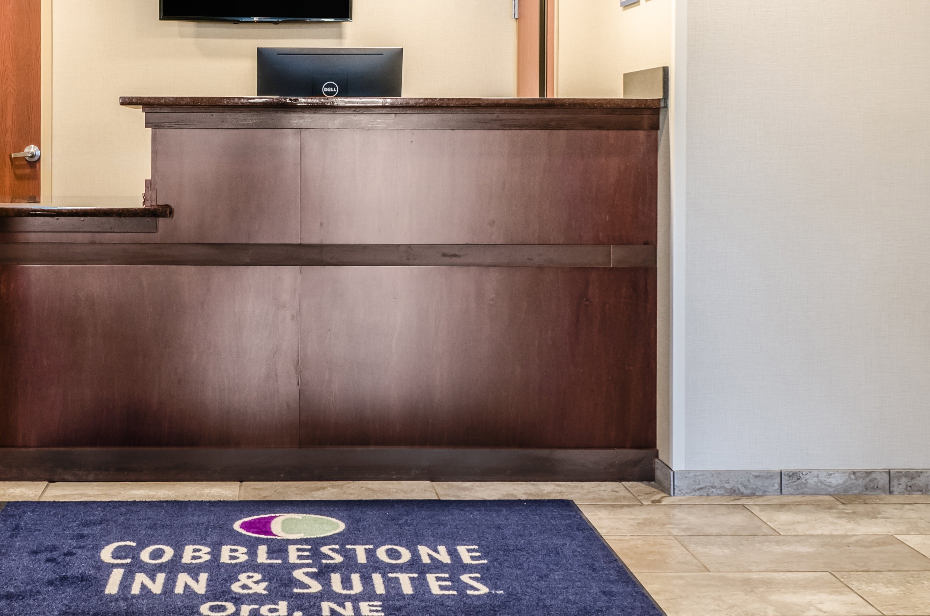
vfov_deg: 27.4
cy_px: 129
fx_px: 1237
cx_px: 286
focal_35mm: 48
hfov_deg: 40.5
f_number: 8
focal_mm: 20
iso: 320
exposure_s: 1/13
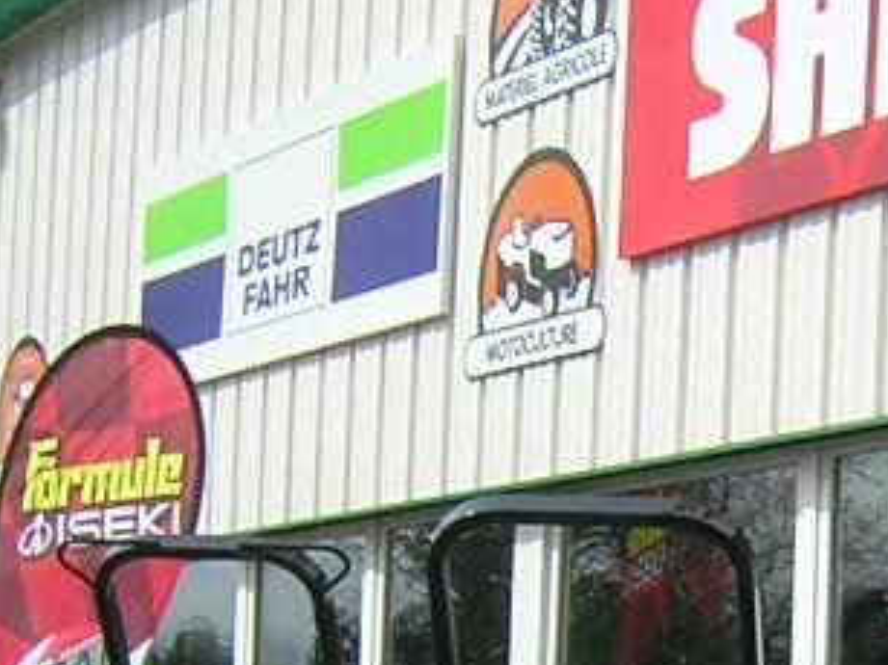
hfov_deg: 16.2
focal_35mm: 120
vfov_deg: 12.2
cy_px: 685
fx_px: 3077
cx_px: 824
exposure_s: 1/414
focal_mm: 4.7
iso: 100
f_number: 5.2
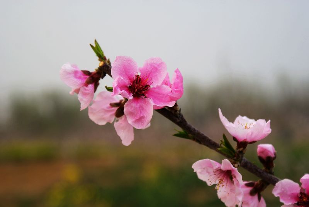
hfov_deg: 22.6
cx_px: 154
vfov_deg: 15.2
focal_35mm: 90
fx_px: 773
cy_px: 104
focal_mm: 60
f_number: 5.6
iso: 100
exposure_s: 1/250
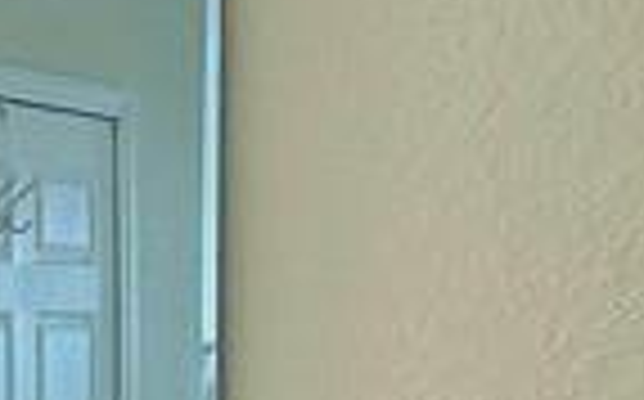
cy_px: 863
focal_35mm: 99
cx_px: -545
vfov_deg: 11.5
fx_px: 1736
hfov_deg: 17.0
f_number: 2.2
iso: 250
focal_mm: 1.74
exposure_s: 1/60.2
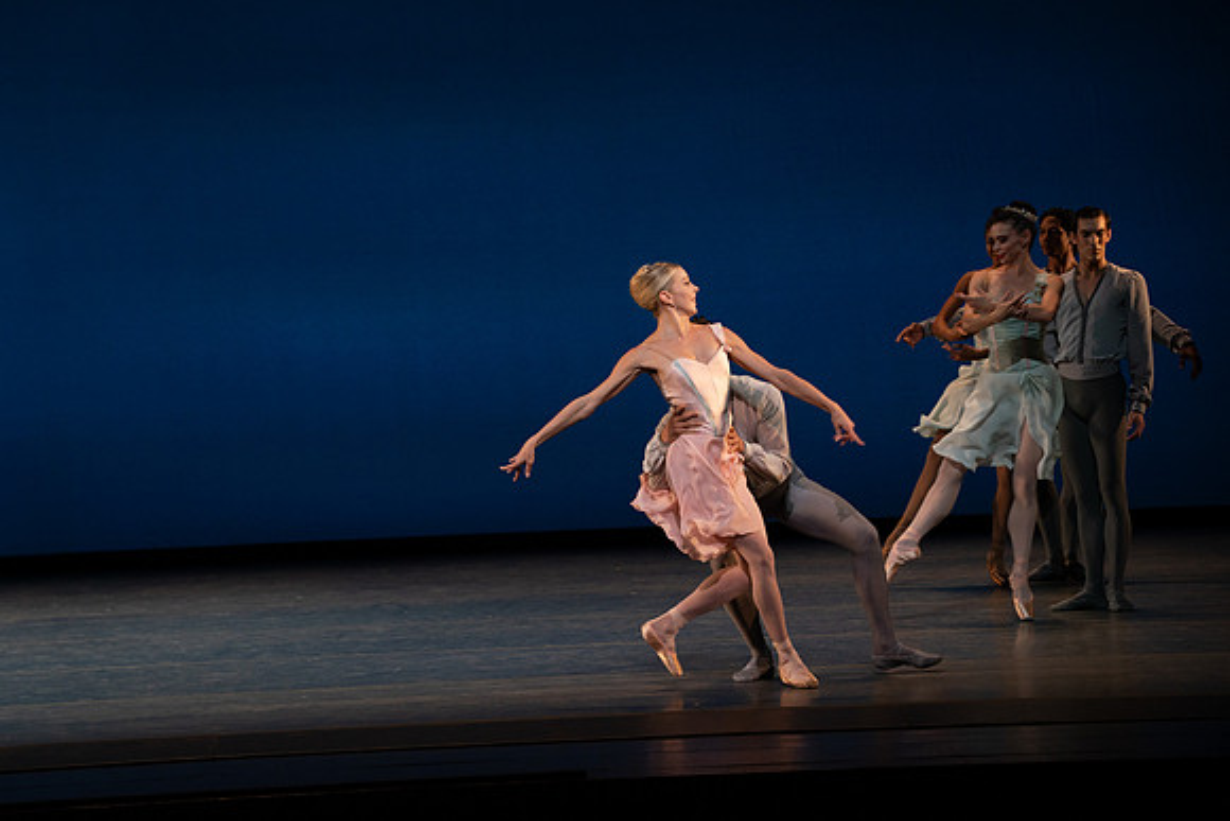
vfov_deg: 7.9
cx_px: 615
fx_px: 5946
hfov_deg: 11.8
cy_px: 410
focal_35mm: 174
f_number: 8
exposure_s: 1/500
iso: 3200
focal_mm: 174
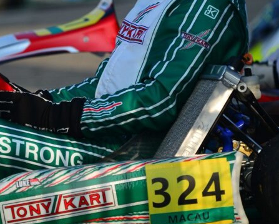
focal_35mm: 644
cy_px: 32
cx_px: 109
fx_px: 5320
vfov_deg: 2.4
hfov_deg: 3.0
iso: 125
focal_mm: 300
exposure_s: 1/1000
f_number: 4.5
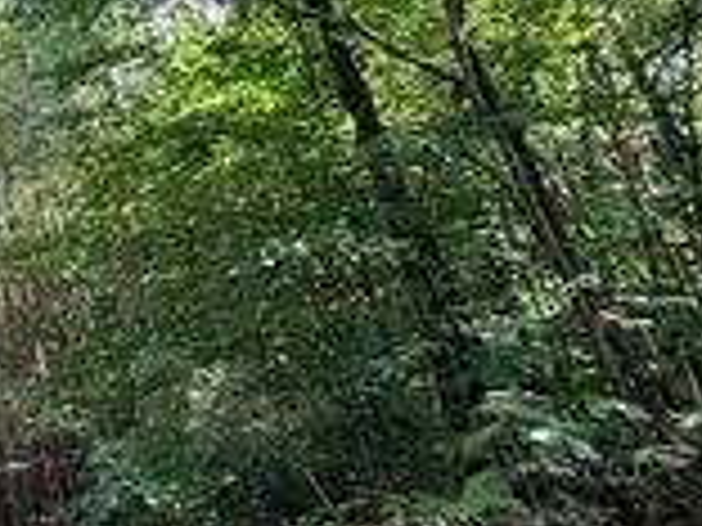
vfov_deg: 31.9
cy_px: 164
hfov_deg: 35.6
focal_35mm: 45
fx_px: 913
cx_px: -81
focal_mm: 2.22
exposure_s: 1/125
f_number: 2.2
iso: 64
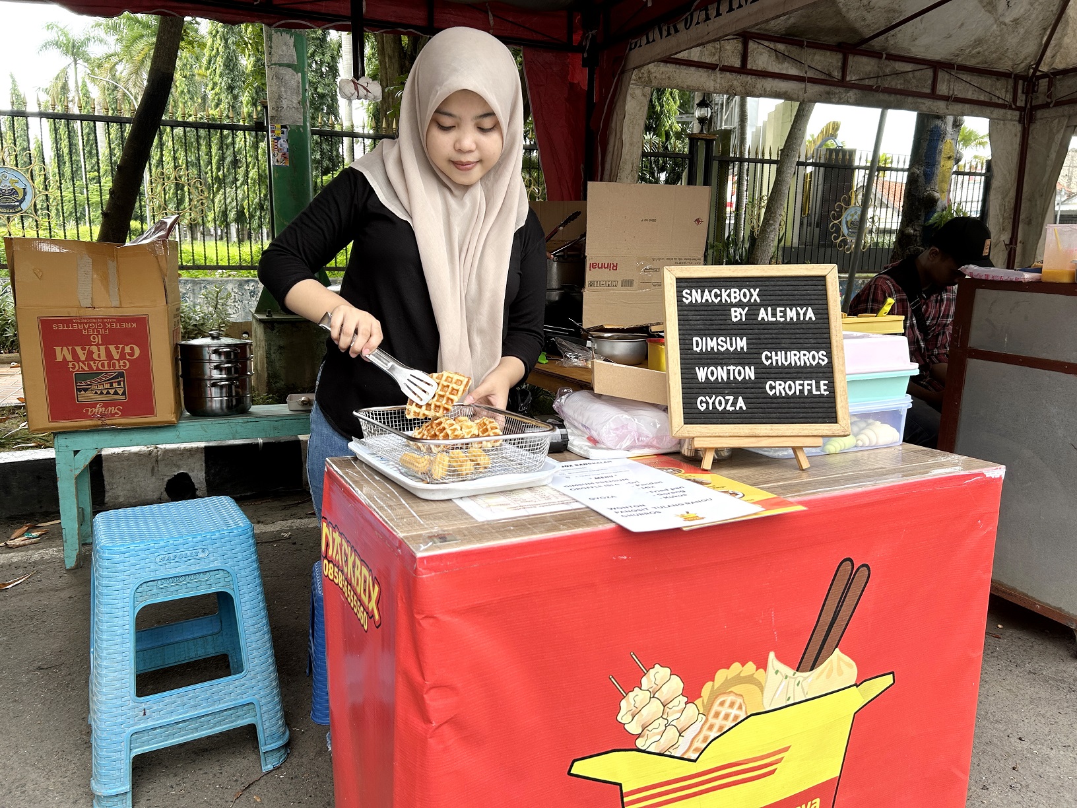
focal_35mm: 26
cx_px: 538
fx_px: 809
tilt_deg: -11.1
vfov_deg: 53.1
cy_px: 404
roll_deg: -0.5
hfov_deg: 67.3
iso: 50
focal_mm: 5.7
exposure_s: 1/431
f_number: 1.5
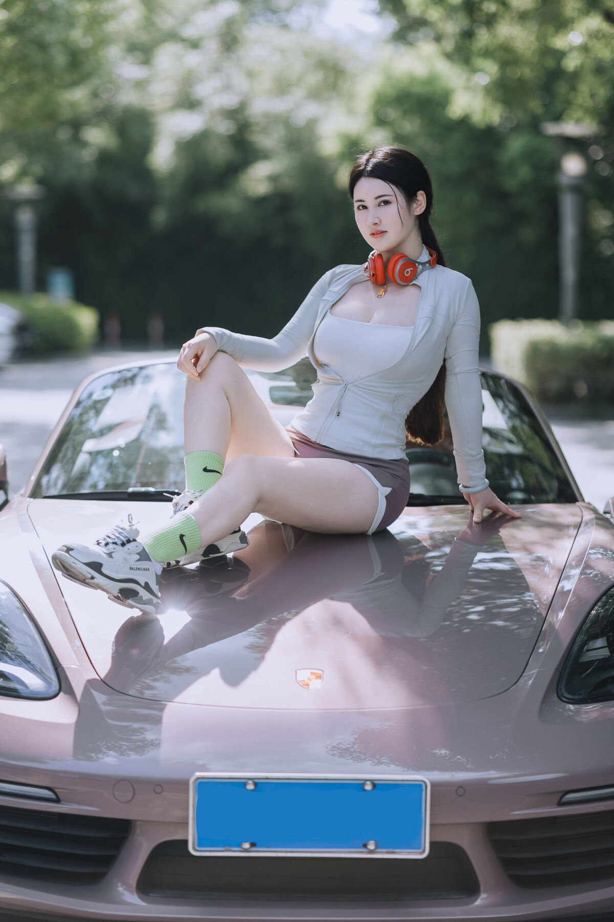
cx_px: 307
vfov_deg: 23.9
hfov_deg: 16.1
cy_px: 461
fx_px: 2174
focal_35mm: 85
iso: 100
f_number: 2
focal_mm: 85
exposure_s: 1/1000
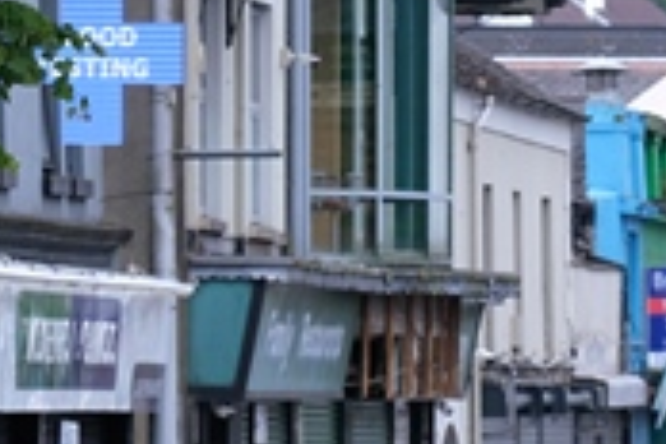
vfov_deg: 2.6
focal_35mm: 518
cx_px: 877
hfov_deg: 4.0
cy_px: 727
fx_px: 9582
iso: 400
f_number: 8
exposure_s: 1/280
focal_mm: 100
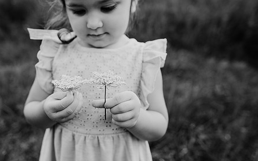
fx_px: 225
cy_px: 79
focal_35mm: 32
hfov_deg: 59.1
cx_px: 102
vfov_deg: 39.4
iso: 160
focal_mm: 24
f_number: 2.8
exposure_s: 1/500
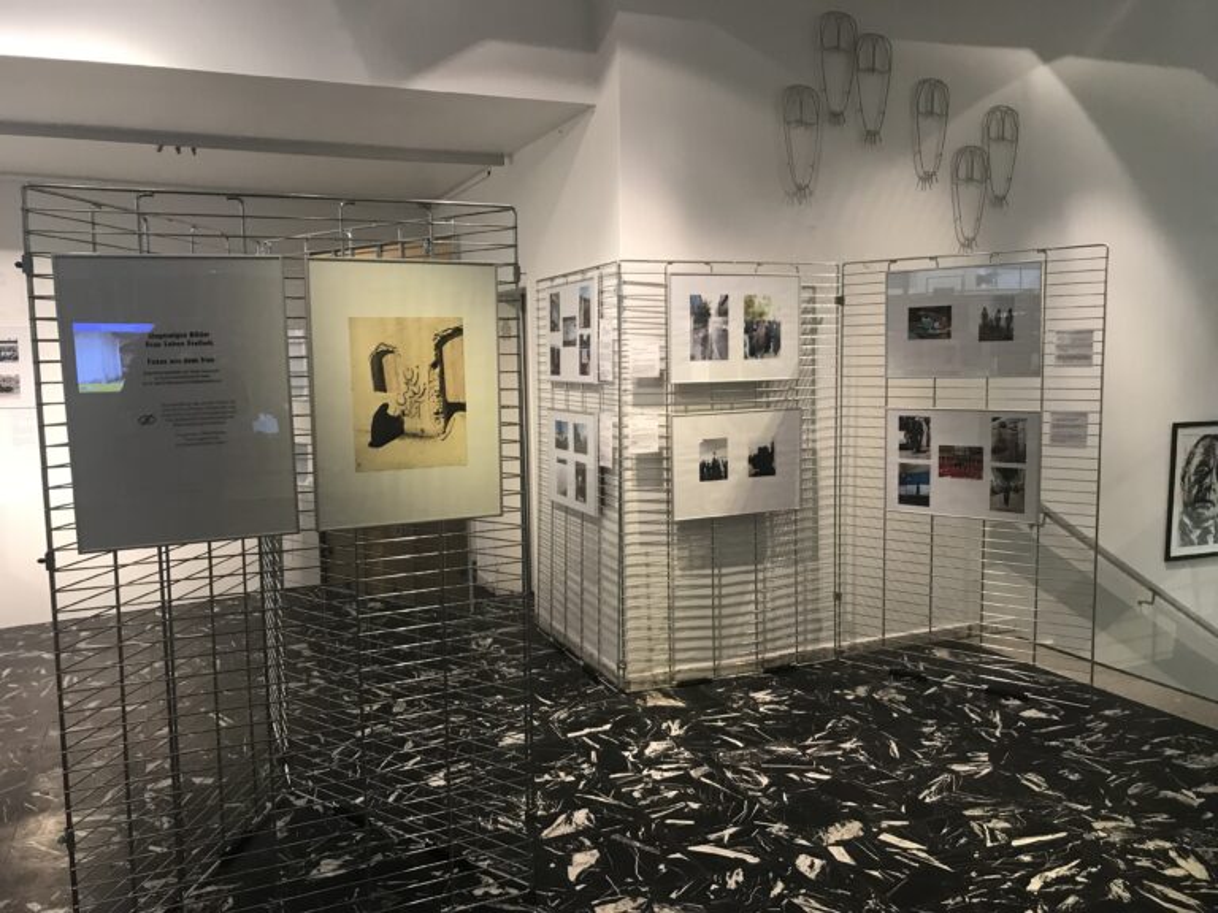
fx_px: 985
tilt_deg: -4.1
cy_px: 456
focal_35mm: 28
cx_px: 609
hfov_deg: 63.4
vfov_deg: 49.7
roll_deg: +1.2
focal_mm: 3.99
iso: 50
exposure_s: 1/17
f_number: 1.8
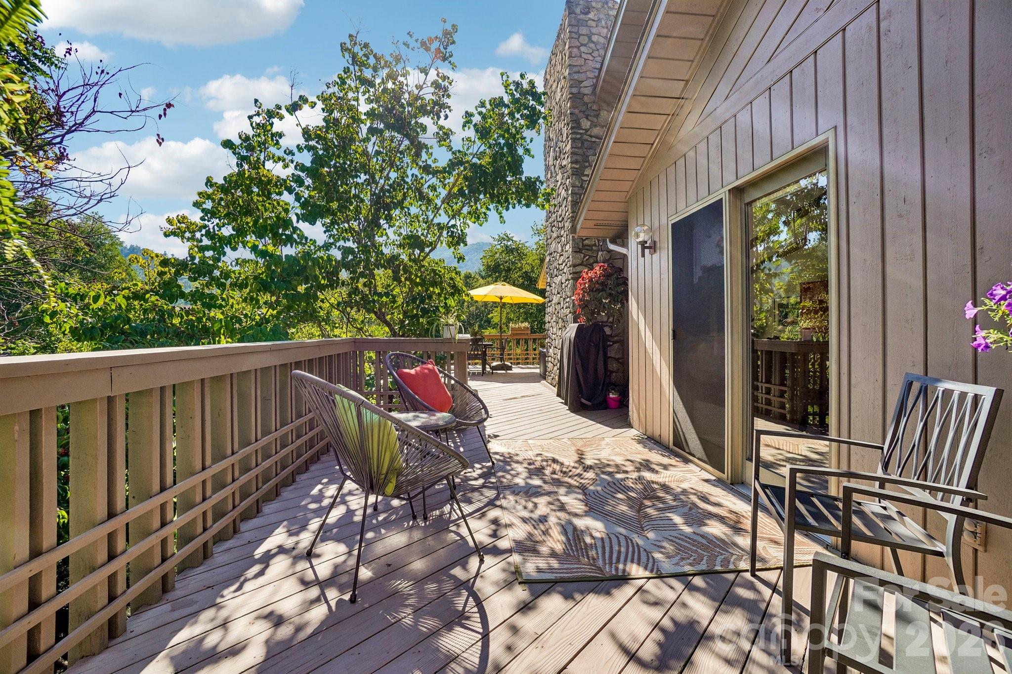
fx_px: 422
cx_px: 506
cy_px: 337
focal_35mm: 15
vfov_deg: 77.3
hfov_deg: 100.4
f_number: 8
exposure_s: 1/160
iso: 100
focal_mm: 10
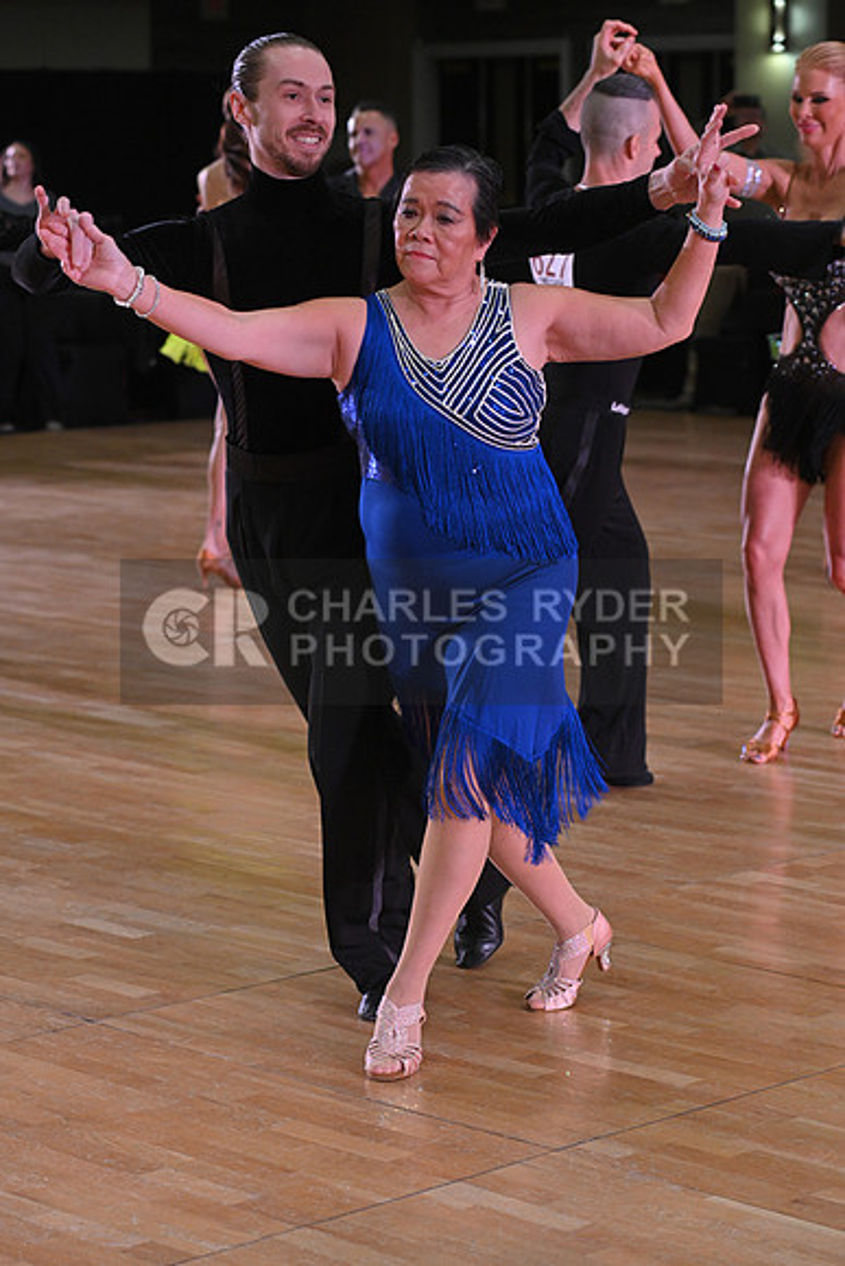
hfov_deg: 14.4
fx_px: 3343
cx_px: 422
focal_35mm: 95
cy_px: 633
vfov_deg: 21.5
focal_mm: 95
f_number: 5
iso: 2000
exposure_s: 1/320
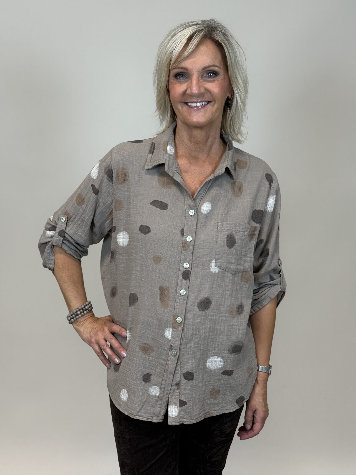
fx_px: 658
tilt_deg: -9.7
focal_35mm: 48
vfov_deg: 39.7
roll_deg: -1.3
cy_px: 238
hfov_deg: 30.3
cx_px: 178
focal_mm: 6.76
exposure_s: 1/90
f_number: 1.78
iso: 80
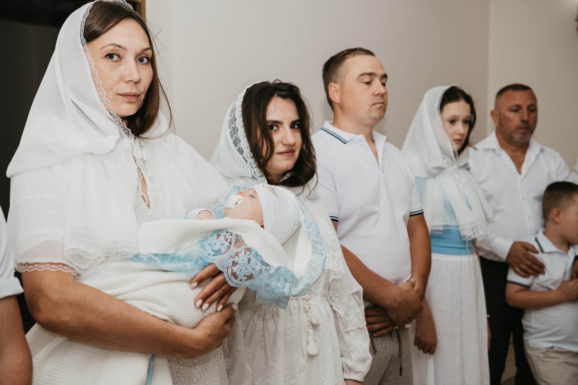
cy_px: 192
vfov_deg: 27.0
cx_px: 289
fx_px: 803
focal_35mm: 50
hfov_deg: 39.6
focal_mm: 50
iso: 200
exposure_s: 1/160
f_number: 4.5
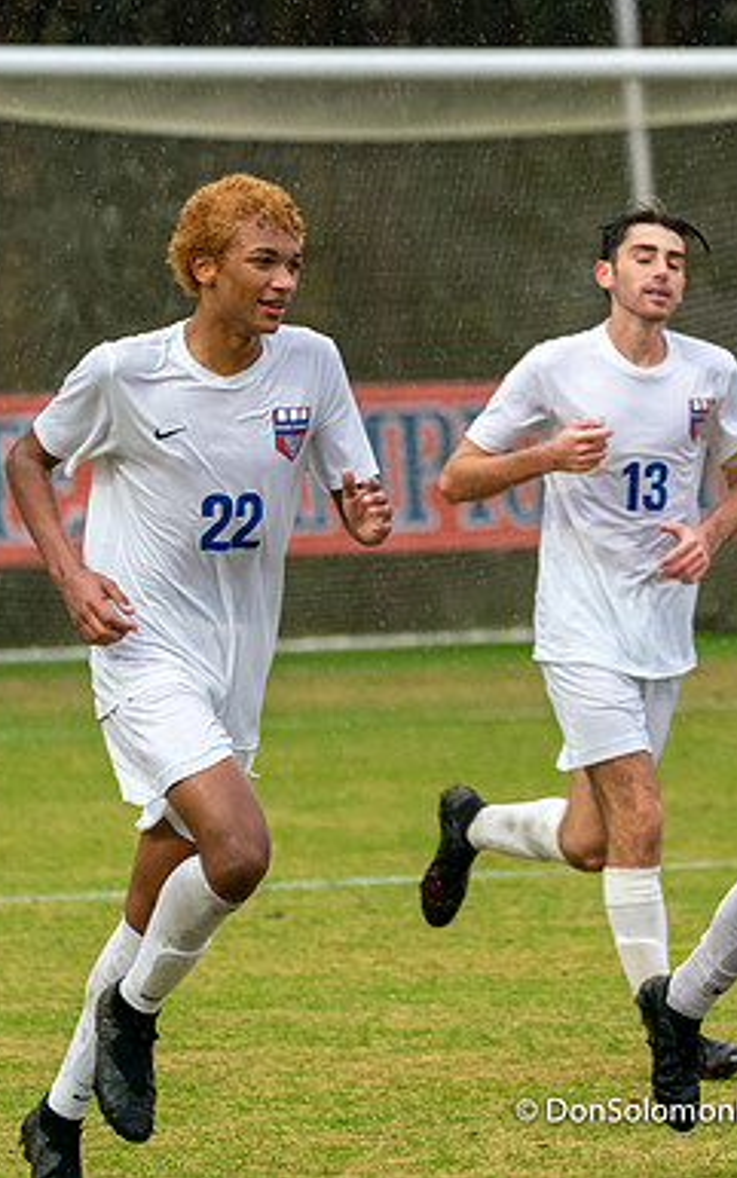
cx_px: 866
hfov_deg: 2.7
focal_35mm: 479
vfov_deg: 4.4
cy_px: 434
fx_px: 15376
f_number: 5.6
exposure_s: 1/1000
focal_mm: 247
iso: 3200
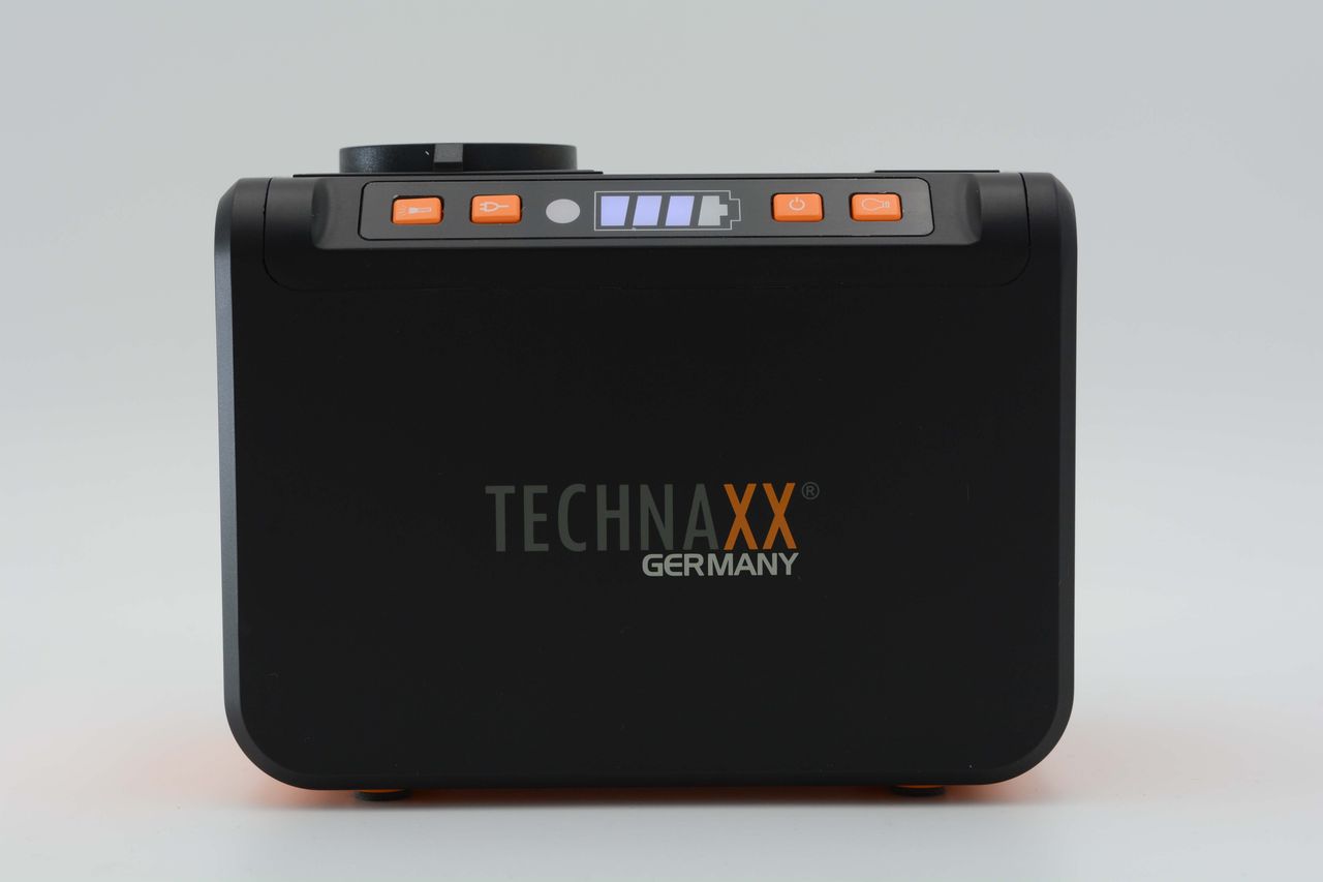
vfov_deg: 19.7
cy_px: 441
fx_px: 2535
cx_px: 662
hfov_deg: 29.2
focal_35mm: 69
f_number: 9
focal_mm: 46
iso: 200
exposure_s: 1/40
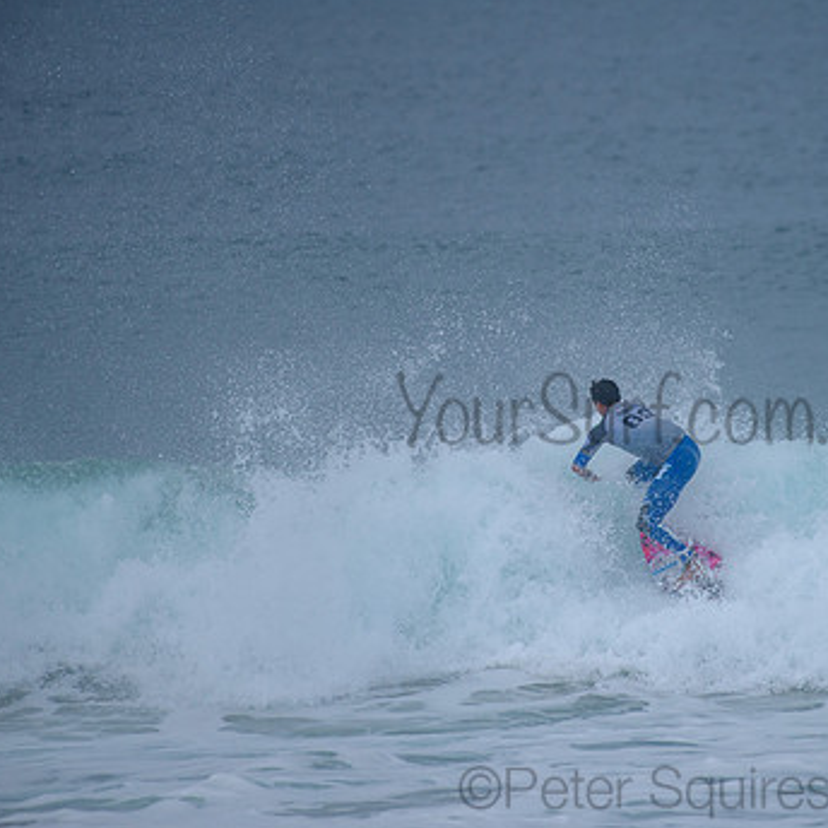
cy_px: 389
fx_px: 19376
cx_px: 645
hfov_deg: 2.4
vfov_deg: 2.4
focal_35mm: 716
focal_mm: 500
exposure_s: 1/2000
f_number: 5.6
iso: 360
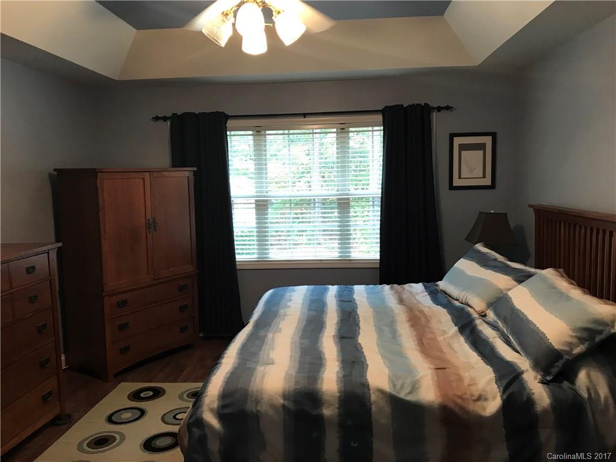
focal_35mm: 28
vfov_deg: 49.7
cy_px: 231
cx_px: 308
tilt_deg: -5.5
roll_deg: +0.5
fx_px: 498
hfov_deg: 63.4
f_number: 1.8
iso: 40
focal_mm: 3.99
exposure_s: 1/17
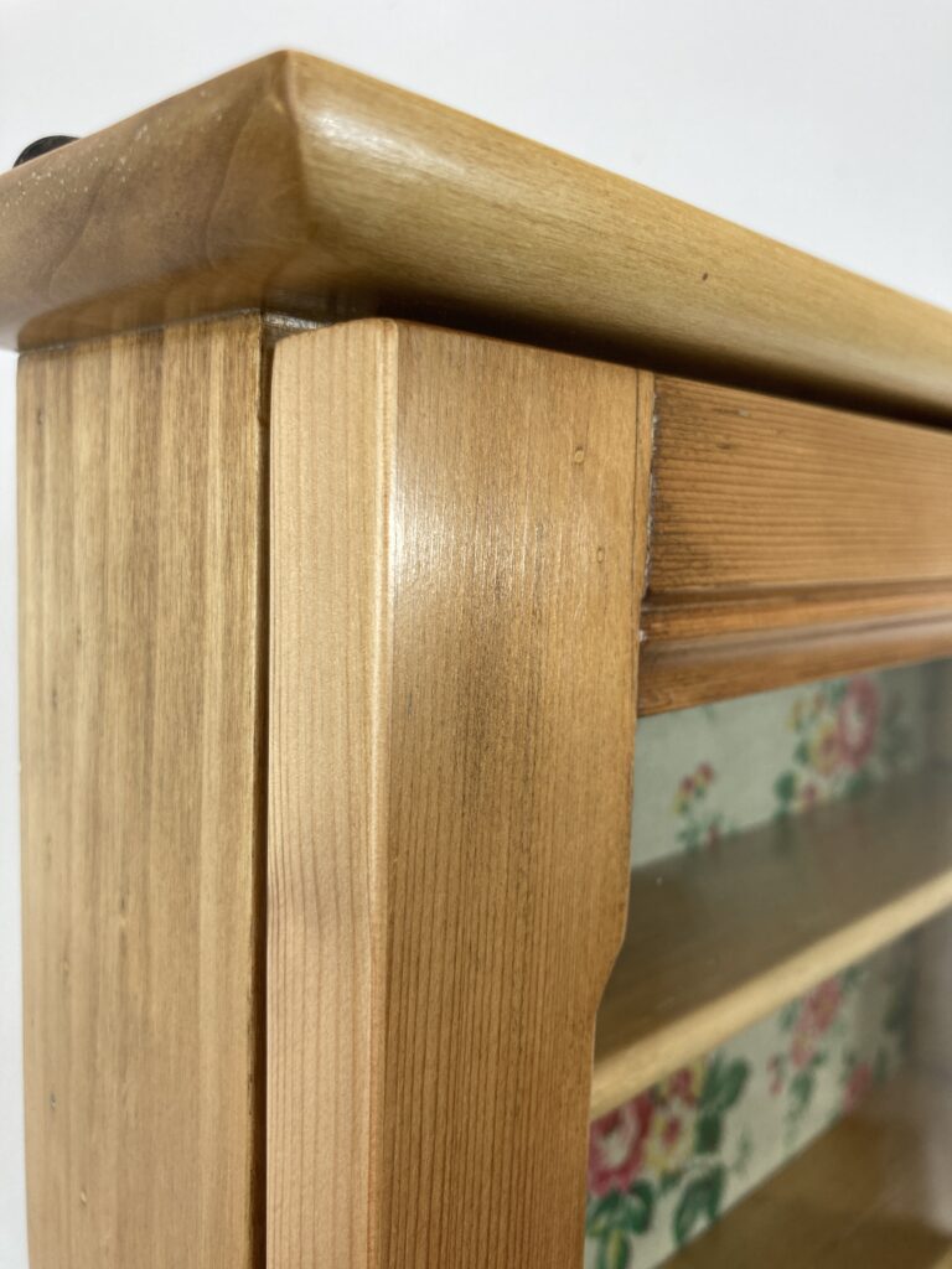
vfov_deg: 63.4
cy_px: 634
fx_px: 1027
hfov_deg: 49.7
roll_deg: -2.9
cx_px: 476
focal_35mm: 28
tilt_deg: -3.4
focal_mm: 3.99
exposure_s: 1/100
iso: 50
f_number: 1.8
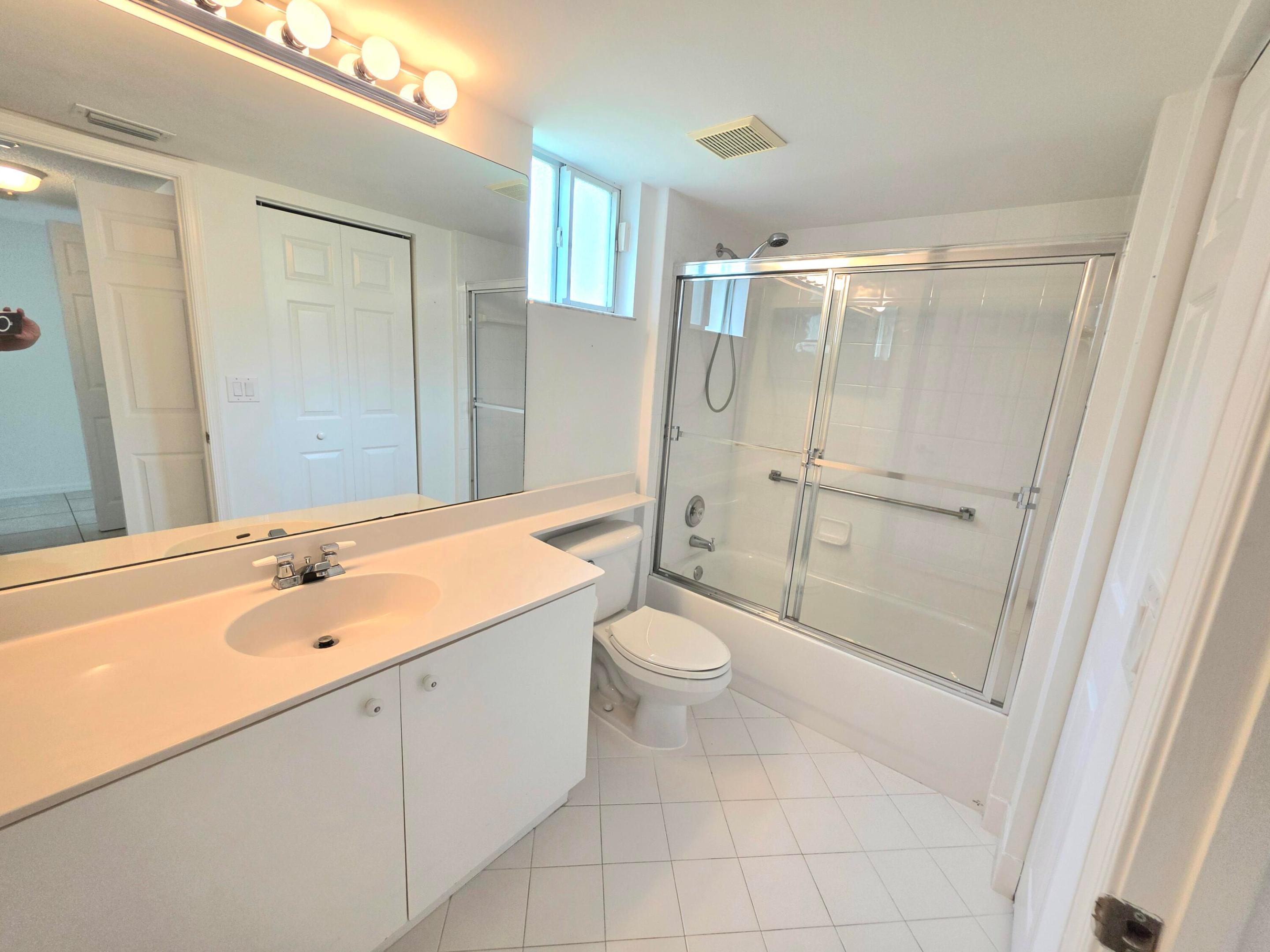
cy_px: 476
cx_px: 635
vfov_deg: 89.9
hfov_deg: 106.2
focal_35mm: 13
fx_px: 477
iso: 50
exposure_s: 1/120
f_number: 1.9
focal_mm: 2.2
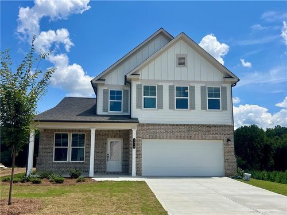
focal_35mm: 26
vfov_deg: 53.1
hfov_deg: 67.3
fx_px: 216
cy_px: 108
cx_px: 144
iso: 50
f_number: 1.5
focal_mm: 5.7
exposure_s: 1/10309
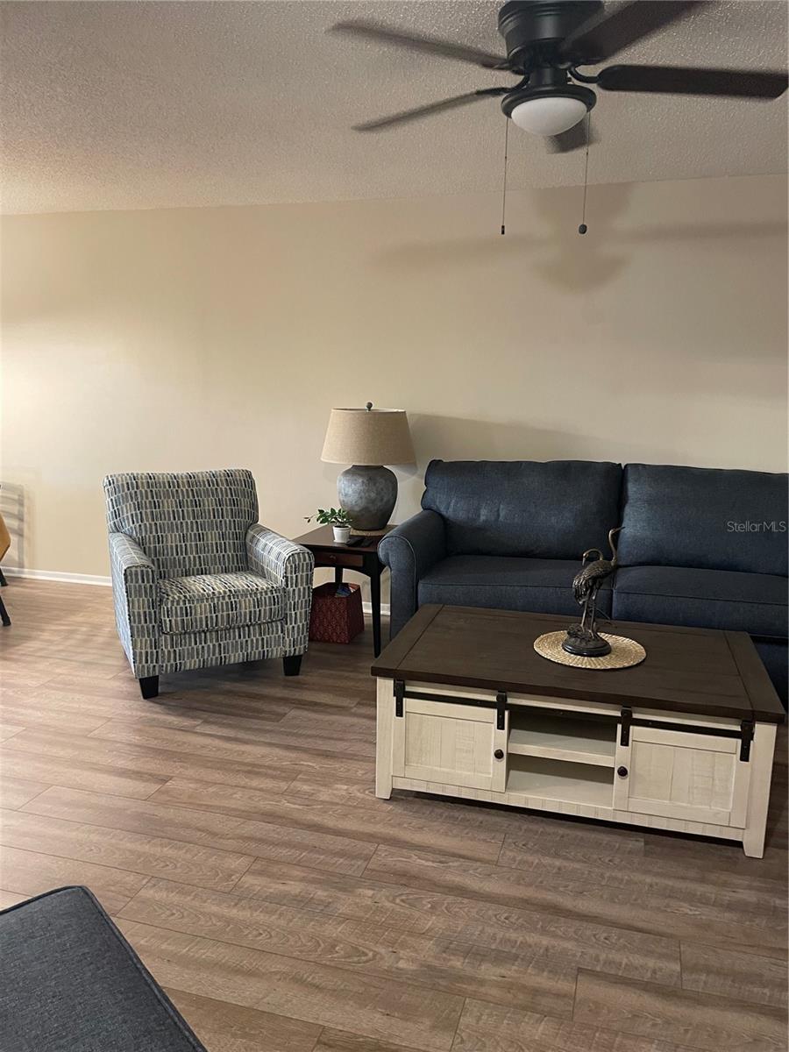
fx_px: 790
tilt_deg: -10.2
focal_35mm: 26
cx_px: 394
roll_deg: +0.0
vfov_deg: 67.3
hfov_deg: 53.1
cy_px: 526
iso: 250
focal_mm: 4.2
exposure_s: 1/60
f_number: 1.6
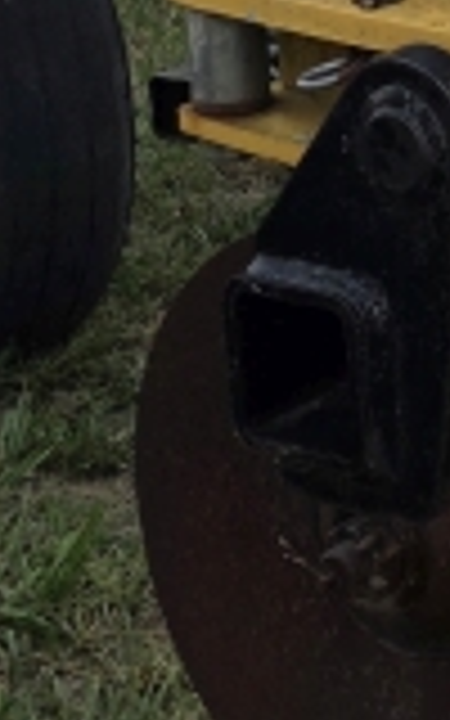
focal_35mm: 156
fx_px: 3061
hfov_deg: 8.2
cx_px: 670
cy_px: -540
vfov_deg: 12.4
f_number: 1.7
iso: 40
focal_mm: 6.3
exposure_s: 1/359
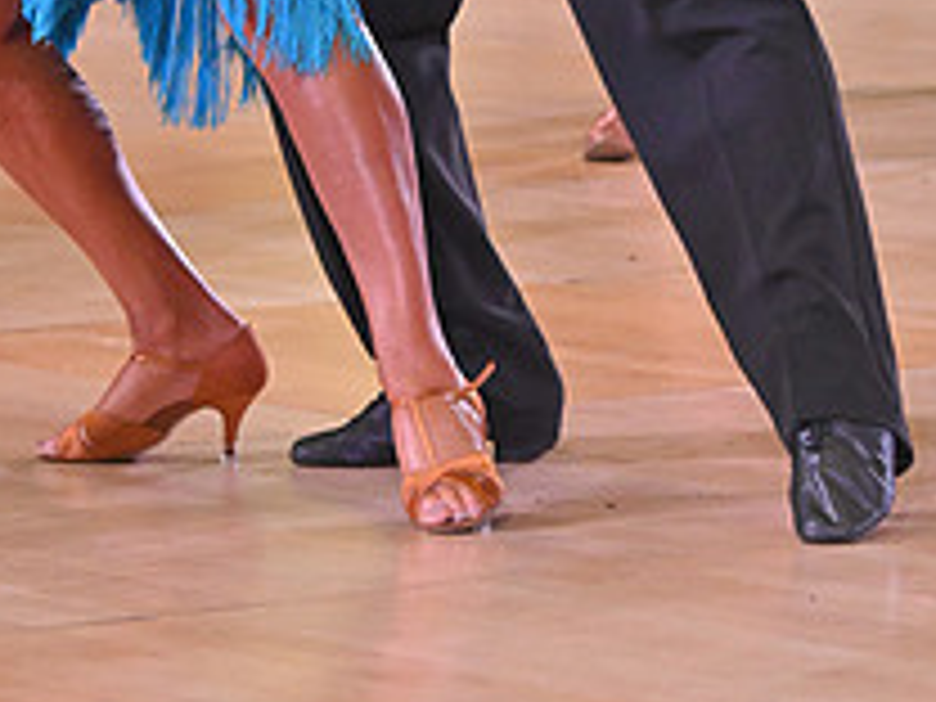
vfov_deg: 4.6
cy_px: -270
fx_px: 8707
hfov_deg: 6.1
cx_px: 164
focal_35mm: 322
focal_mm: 120
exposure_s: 1/400
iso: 4000
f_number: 6.3
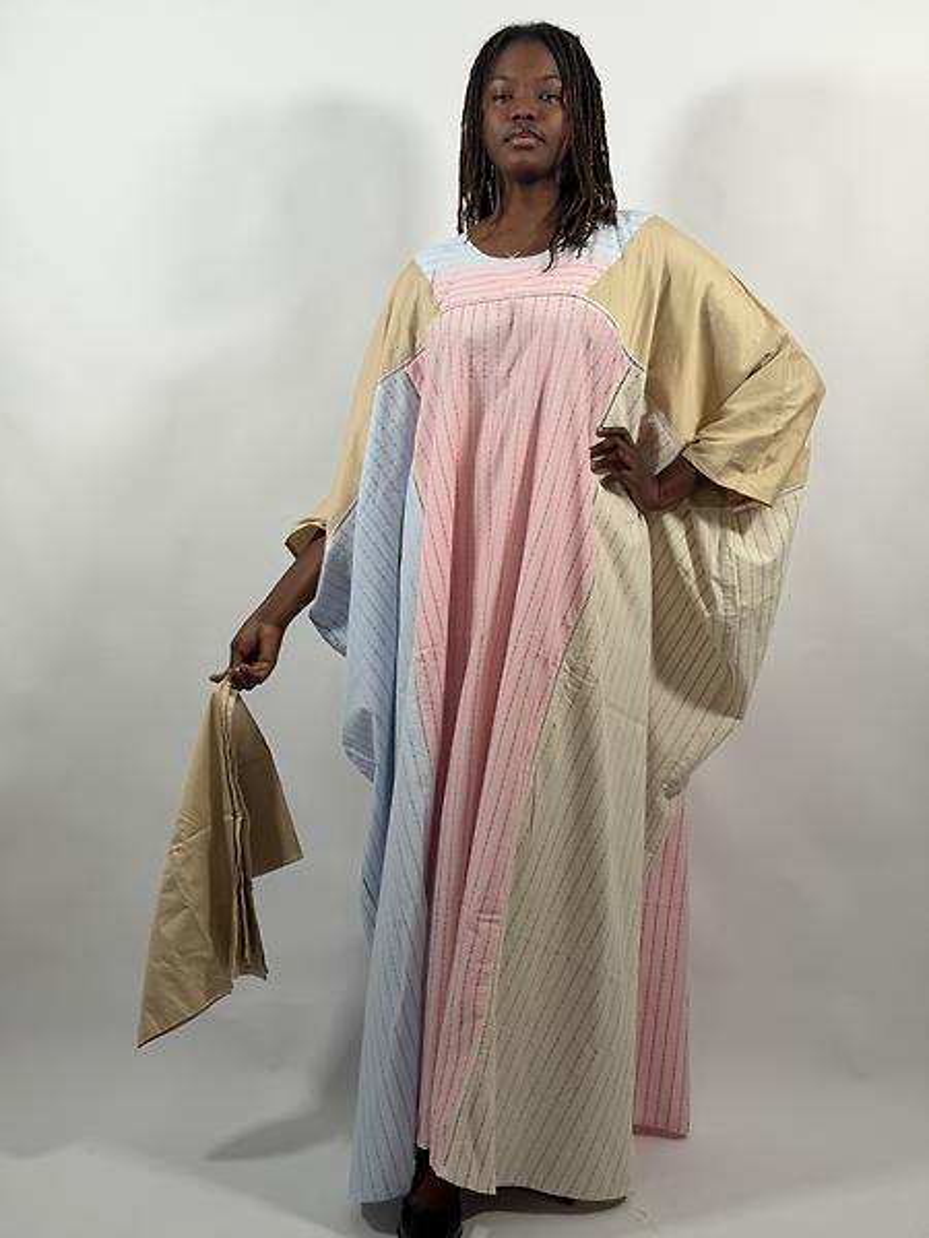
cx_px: 464
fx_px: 1718
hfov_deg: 30.3
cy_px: 619
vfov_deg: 39.7
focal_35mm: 48
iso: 50
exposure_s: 1/100
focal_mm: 6.76
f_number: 1.78
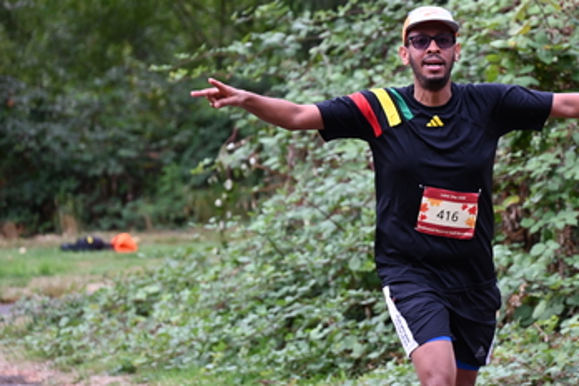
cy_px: 164
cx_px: 406
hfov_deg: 6.5
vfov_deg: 4.3
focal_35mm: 316
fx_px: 5082
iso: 800
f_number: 6.3
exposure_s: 1/250
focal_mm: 200
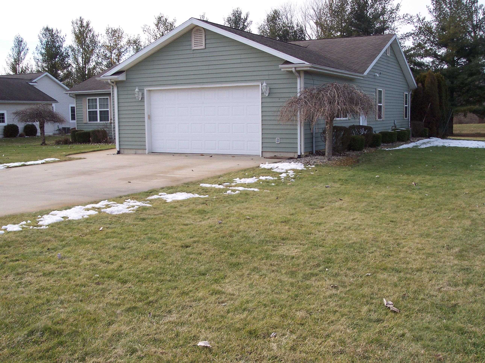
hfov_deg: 49.0
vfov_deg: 37.7
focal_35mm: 38
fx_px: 532
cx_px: 242
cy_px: 182
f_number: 4.8
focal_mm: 8
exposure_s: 1/350
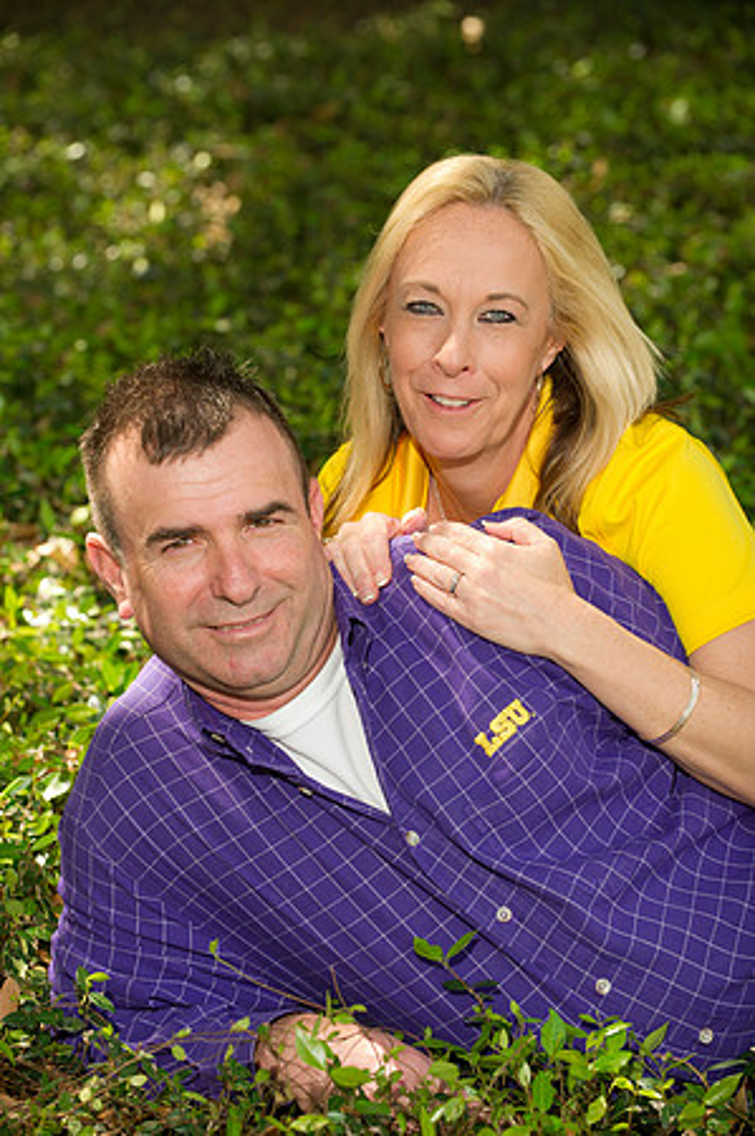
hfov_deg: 11.8
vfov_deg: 17.7
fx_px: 3657
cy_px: 568
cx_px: 378
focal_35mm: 116
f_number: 5
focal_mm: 116
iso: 400
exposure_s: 1/200
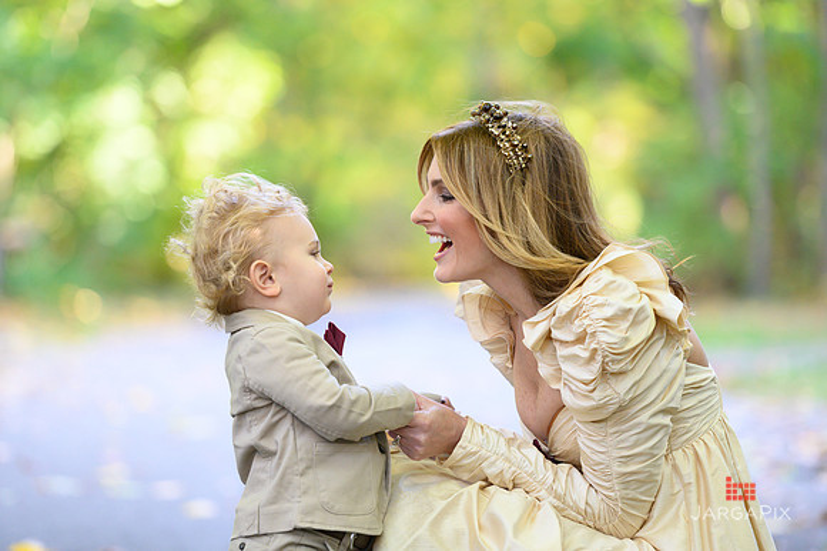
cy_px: 276
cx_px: 414
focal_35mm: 170
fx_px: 3903
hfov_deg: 12.1
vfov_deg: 8.1
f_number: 3.2
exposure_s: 1/200
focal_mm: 170
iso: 1600
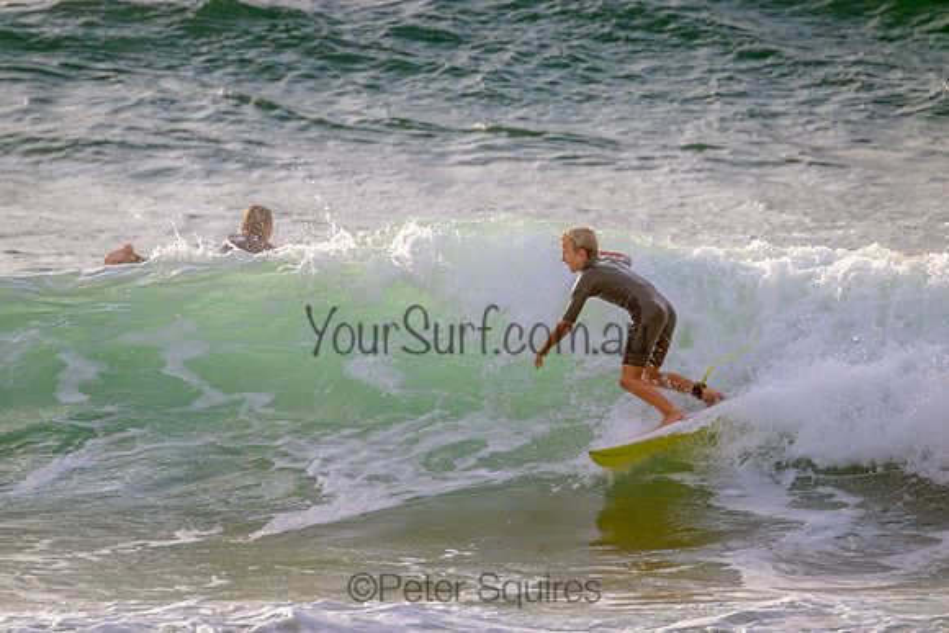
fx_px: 21093
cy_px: 316
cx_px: 474
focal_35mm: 800
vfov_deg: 1.7
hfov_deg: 2.6
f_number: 11
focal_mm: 800
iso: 900
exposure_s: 1/2000
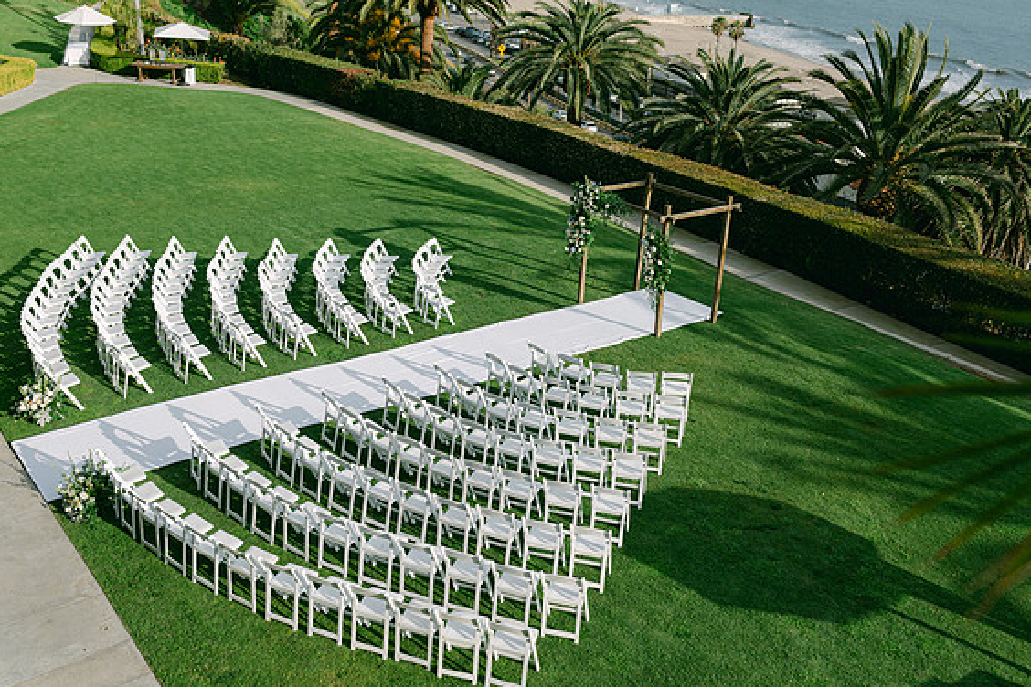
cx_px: 510
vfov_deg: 36.9
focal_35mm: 36
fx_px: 1031
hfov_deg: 53.1
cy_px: 341
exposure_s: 1/2000
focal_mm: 35
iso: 125
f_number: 4
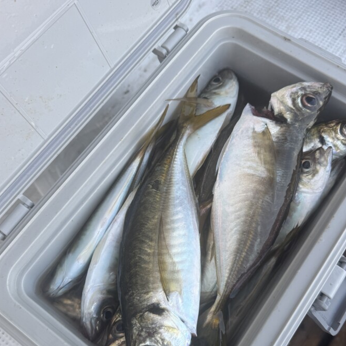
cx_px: 176
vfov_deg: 50.7
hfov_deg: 51.1
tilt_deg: -70.0
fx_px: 362
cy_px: 210
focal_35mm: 32
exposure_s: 1/147
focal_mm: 6.76
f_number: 1.78
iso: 64
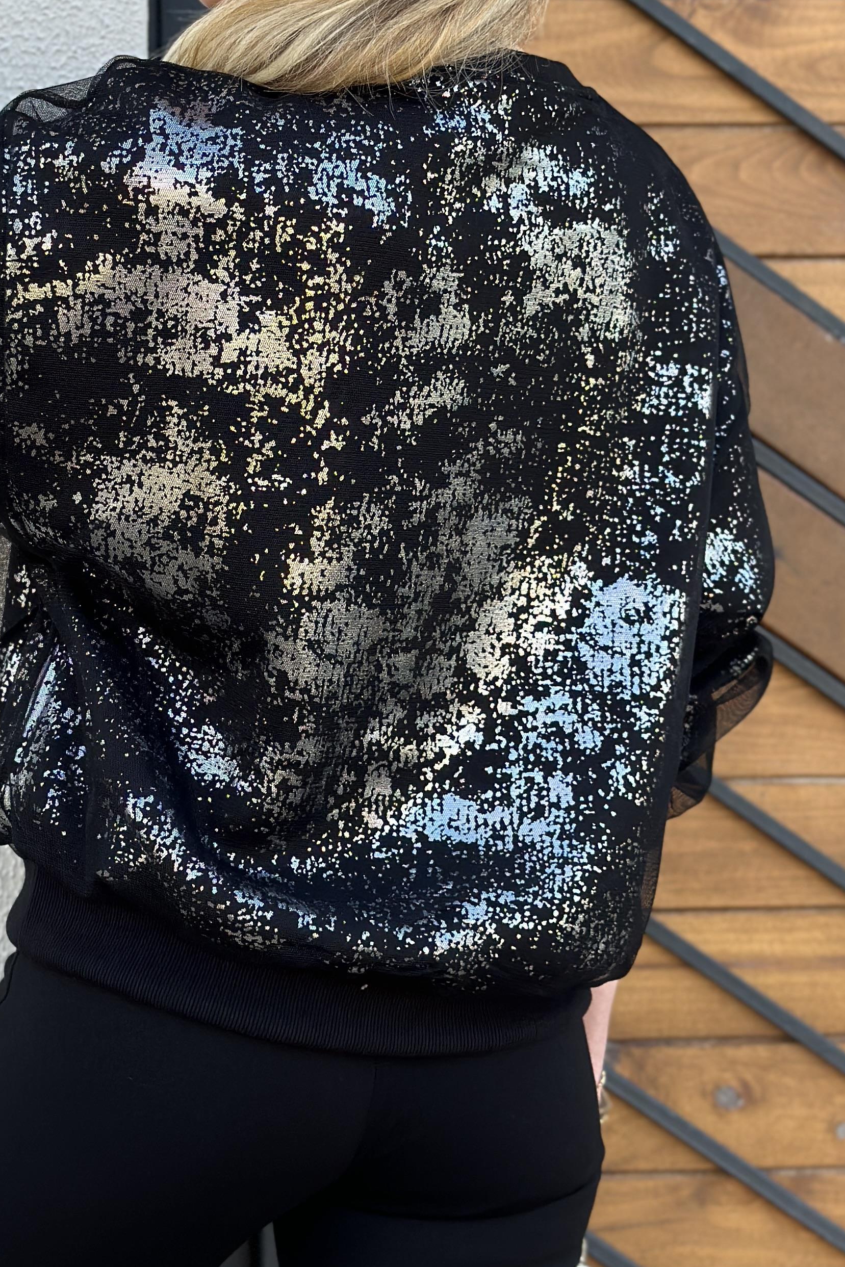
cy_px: 432
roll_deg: +0.1
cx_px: 253
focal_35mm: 81
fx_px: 2851
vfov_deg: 24.9
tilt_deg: -1.8
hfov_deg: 16.8
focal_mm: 6.86
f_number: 1.78
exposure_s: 1/456
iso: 80
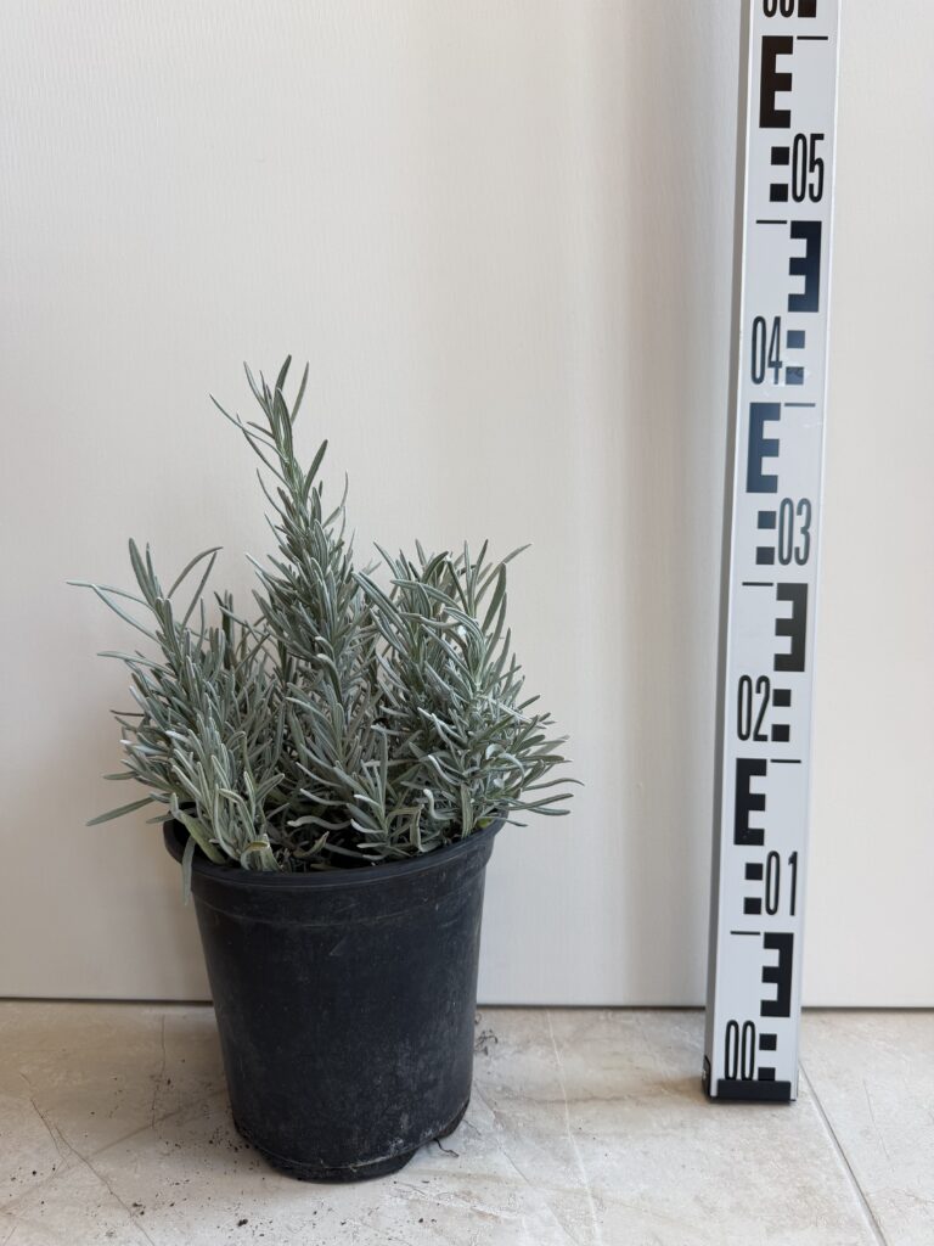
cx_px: 467
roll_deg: +0.7
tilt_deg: -9.6
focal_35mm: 24
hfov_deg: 56.8
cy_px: 623
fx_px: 863
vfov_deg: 71.6
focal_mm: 6.76
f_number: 1.78
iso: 100
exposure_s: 1/121
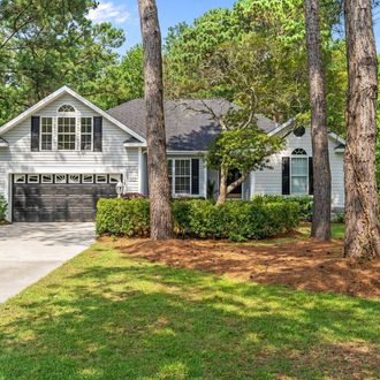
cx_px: 187
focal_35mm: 36
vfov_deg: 46.0
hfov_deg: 46.0
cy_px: 191
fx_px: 447
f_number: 5.6
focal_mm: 28
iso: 500
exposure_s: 1/800
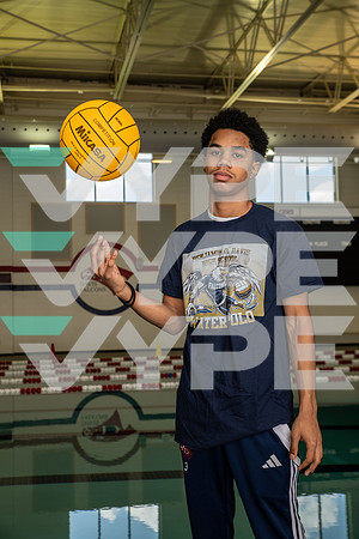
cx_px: 180
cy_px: 270
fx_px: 778
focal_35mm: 52
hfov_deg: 26.0
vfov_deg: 38.2
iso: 640
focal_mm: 52
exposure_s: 1/250
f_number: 7.1
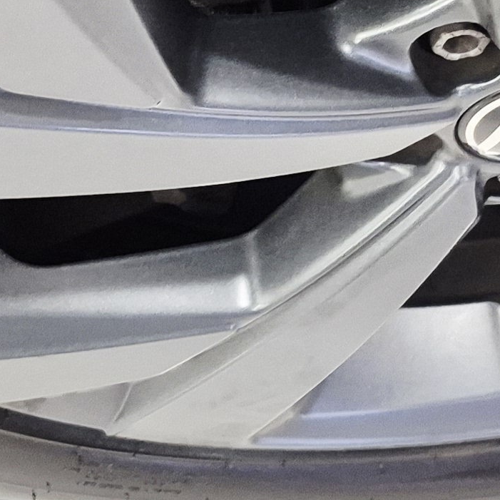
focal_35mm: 116
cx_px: 602
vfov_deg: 14.4
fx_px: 1896
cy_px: -142
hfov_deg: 14.5
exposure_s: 1/60
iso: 640
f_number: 1.8
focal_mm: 5.4
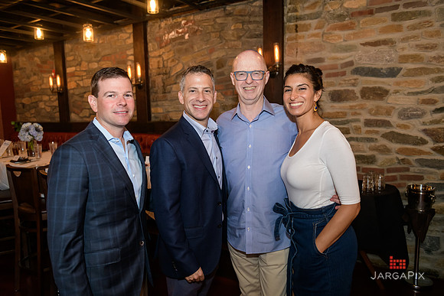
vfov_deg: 48.0
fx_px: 333
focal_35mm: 27
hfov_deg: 67.4
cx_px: 222
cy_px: 148
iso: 1600
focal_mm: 27
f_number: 3.2
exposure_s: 1/125
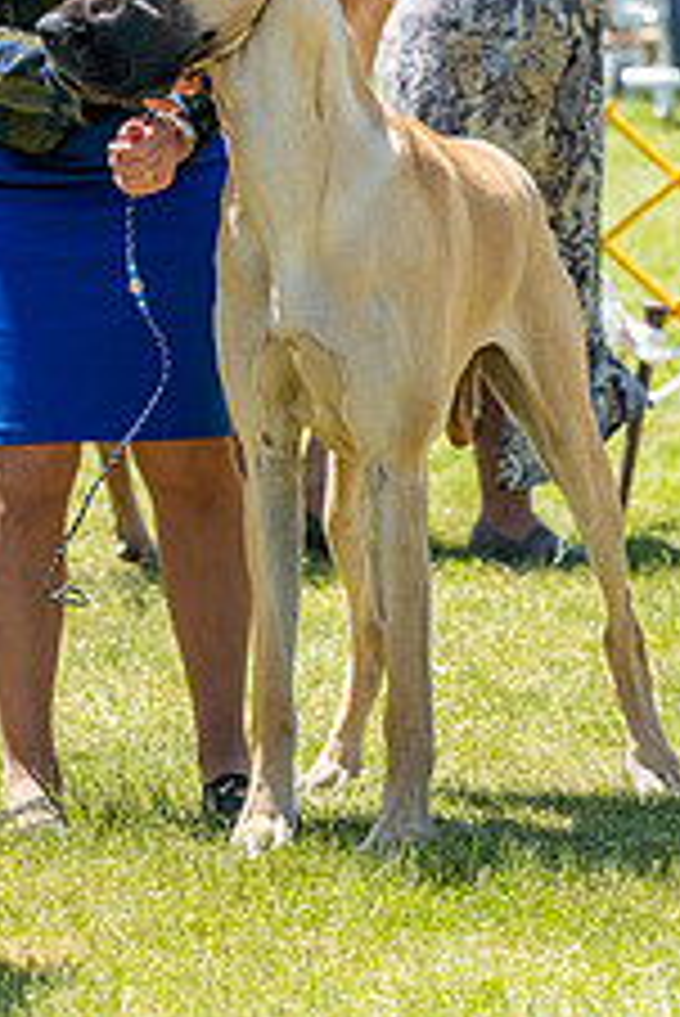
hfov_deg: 4.6
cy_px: 9
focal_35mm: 299
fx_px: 8458
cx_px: 239
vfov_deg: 6.9
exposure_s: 1/2500
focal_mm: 150
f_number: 6.3
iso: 1000
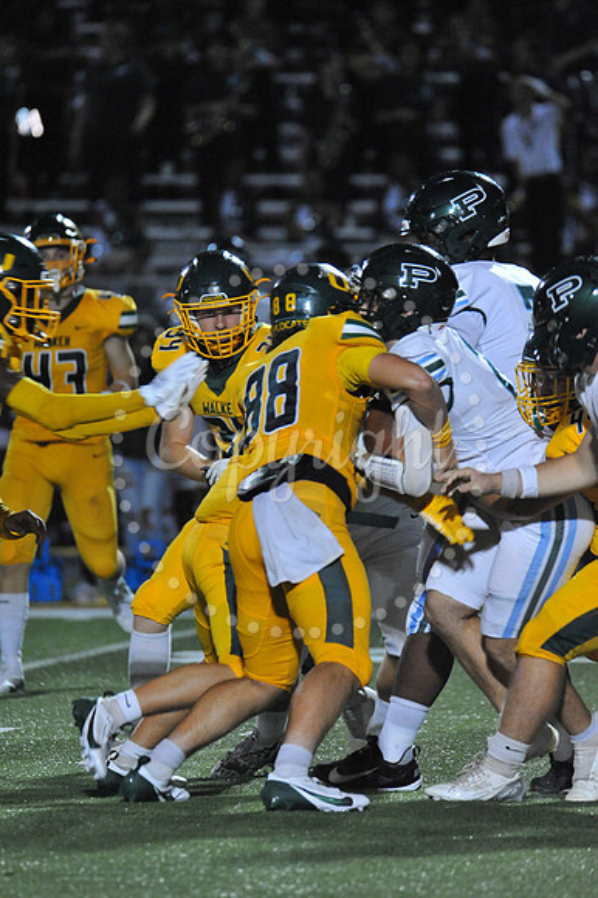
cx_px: 299
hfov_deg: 3.3
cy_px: 449
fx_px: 10477
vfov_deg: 4.9
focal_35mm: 420
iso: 6400
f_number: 6
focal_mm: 420
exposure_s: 1/200
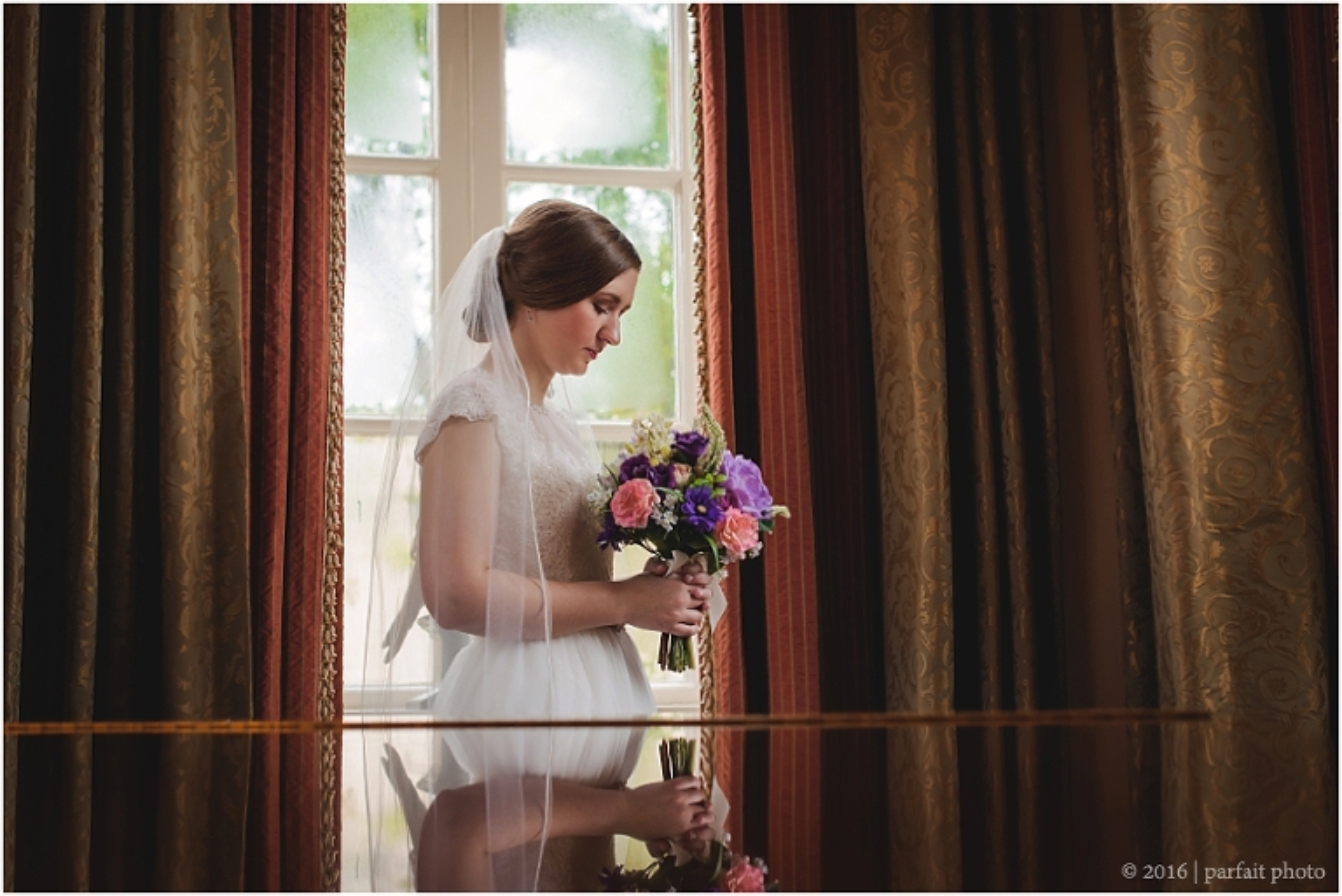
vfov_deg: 27.0
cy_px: 448
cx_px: 671
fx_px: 1865
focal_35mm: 50
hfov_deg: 39.6
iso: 320
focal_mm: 50
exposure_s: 1/80
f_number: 4
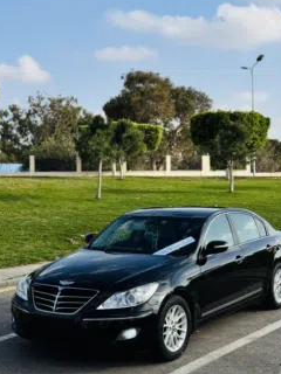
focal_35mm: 60
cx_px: 151
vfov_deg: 32.2
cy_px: 198
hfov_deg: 24.4
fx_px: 649
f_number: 1.78
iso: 64
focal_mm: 6.76
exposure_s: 1/4049
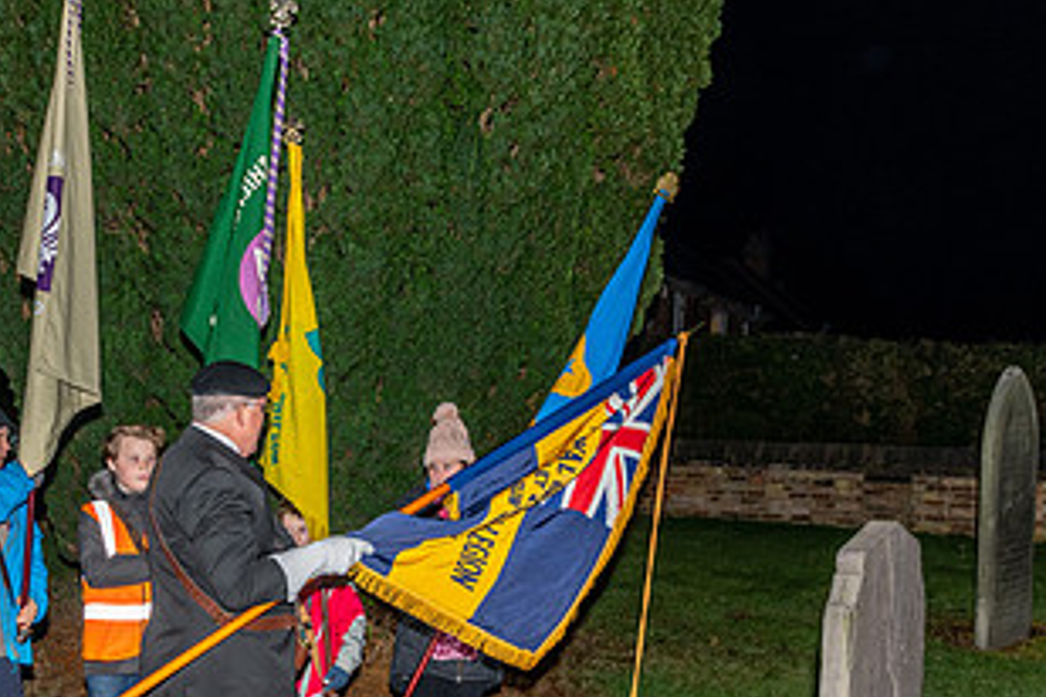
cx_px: 281
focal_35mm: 45
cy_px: 543
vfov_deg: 29.3
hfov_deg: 42.5
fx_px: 1307
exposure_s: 1/125
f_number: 4.5
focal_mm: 24
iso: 640
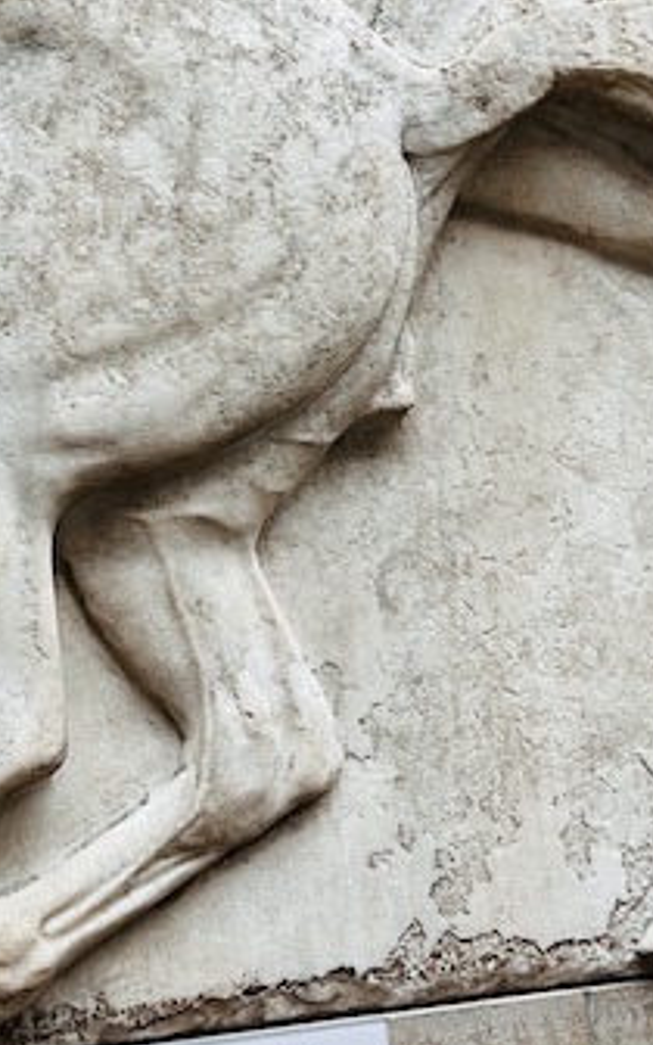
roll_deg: +5.1
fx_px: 2392
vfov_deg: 23.9
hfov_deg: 15.4
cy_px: 96
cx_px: 597
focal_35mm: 84
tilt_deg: +13.8
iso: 80
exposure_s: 1/50
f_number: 1.5
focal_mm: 5.7
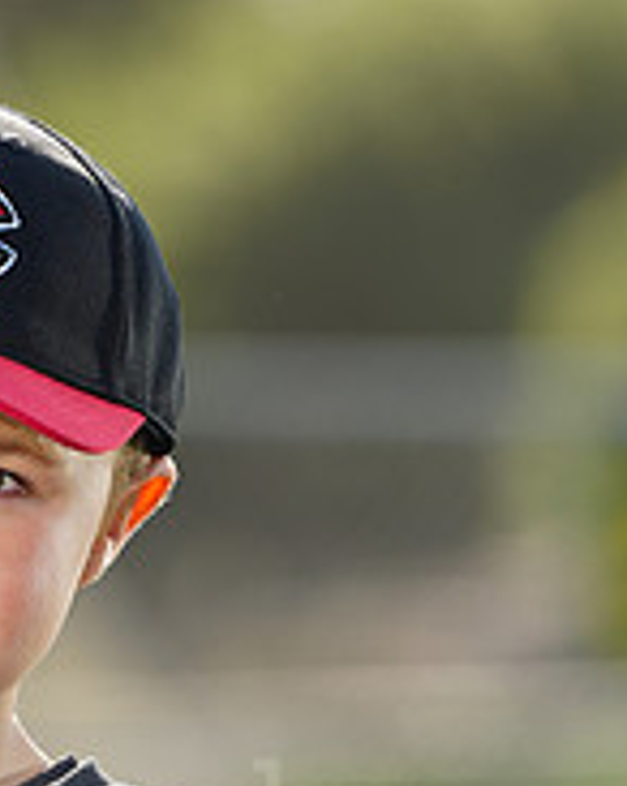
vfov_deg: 3.4
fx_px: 13058
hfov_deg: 2.7
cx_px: -152
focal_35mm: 562
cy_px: 782
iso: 64
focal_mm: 189
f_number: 4.5
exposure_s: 1/250
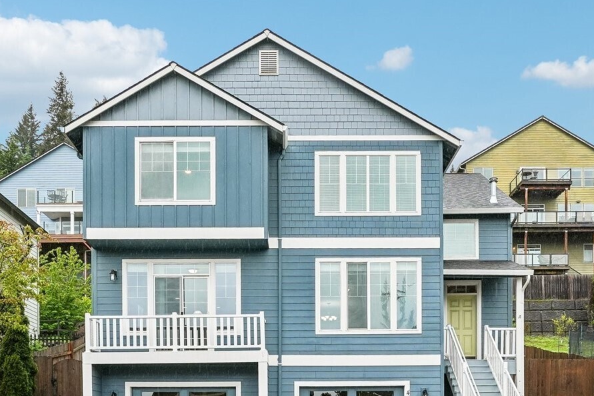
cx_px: 283
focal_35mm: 40
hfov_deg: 48.4
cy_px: 208
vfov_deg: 33.4
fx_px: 660
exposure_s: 1/200
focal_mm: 21
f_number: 8
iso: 400
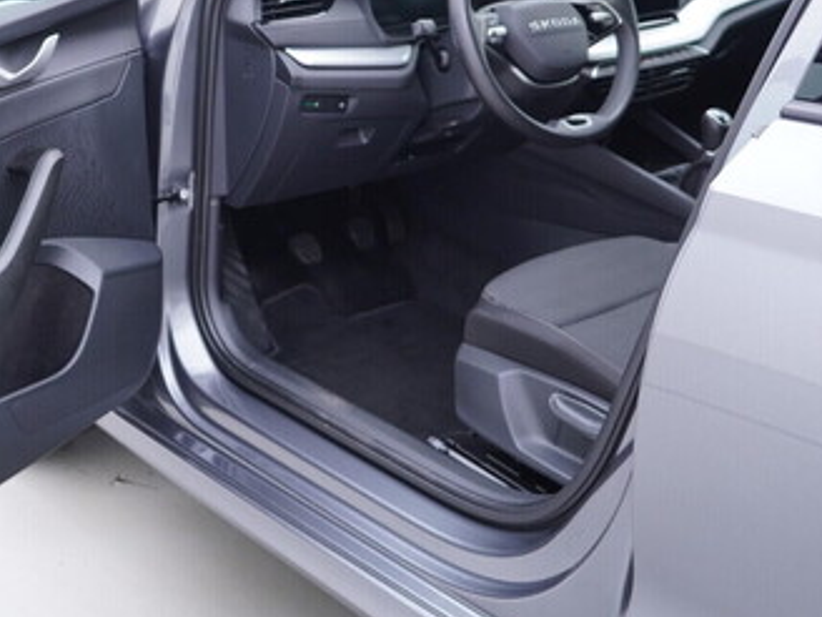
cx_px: 246
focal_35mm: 58
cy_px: 184
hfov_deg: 32.8
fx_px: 1377
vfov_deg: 25.0
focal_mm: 24
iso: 250
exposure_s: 1/40
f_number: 2.8
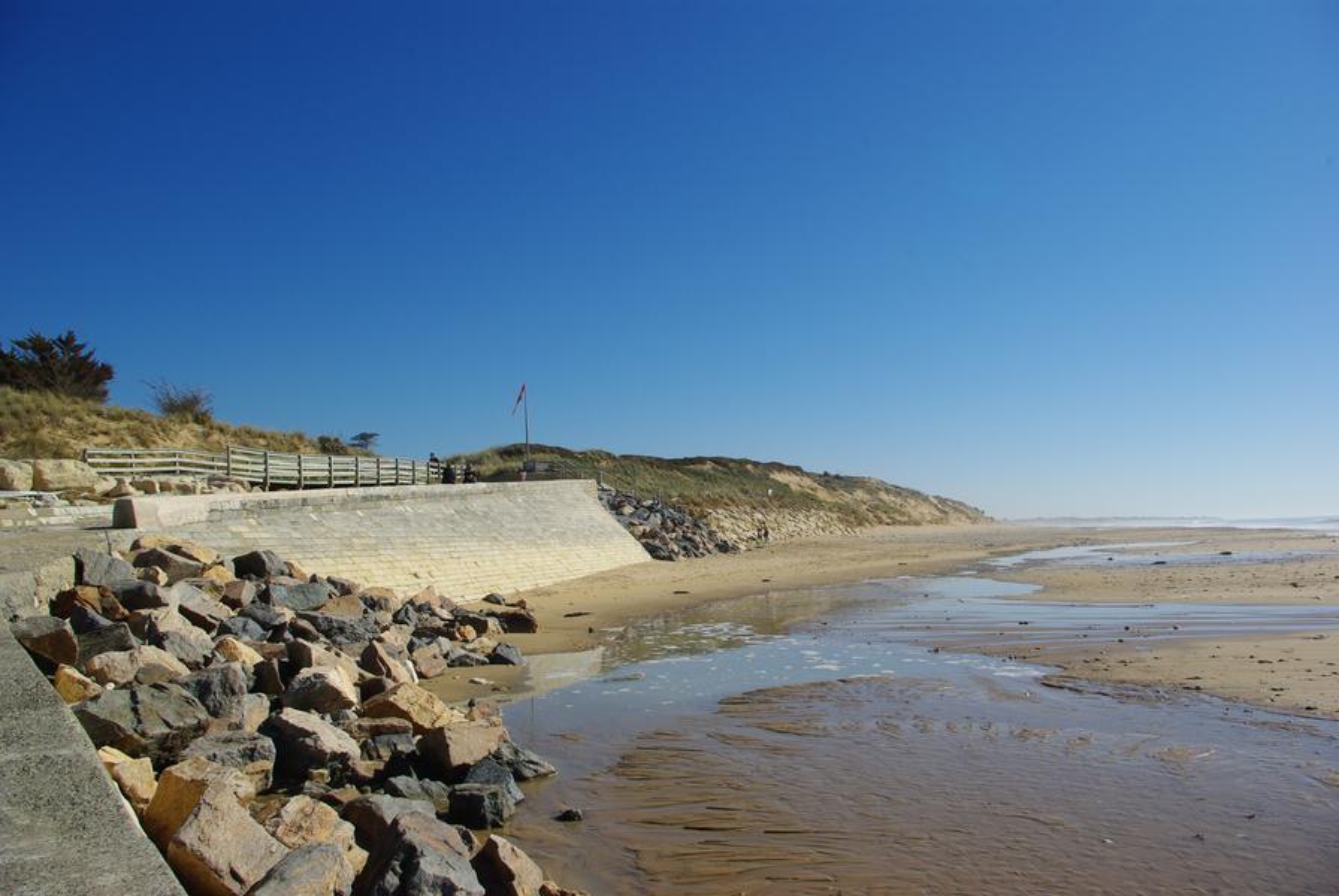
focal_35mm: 27
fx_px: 1006
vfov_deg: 48.1
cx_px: 670
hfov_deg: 67.3
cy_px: 448
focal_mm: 18
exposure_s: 1/250
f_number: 11
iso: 100
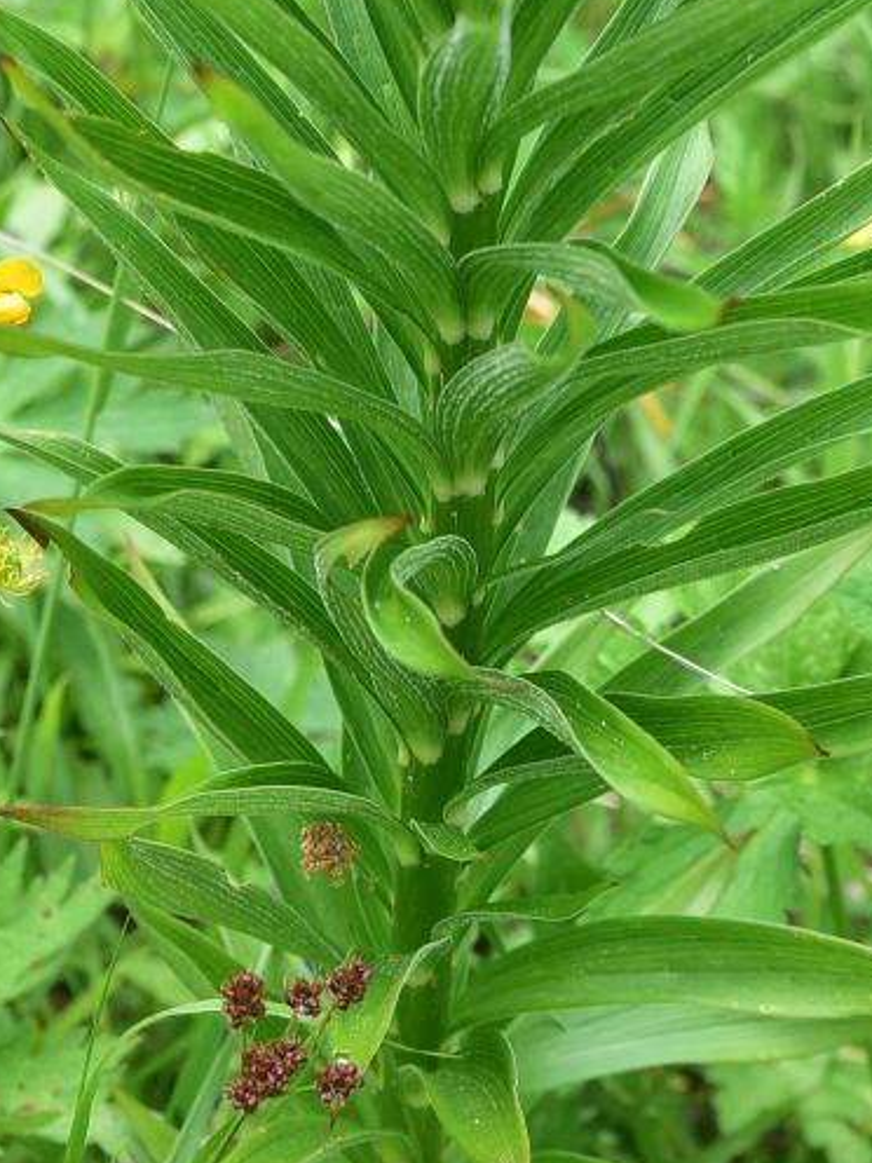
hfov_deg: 11.8
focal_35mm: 126
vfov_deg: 15.6
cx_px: 442
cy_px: 368
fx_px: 4232
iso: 320
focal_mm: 50
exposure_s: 1/125
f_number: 8
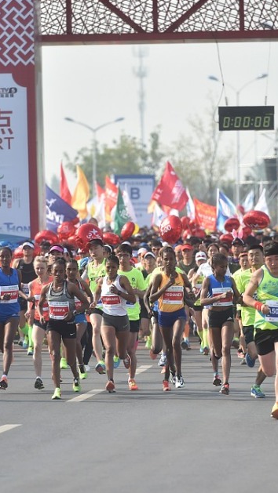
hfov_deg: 3.8
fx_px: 4139
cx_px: 171
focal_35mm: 316
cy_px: 246
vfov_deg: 6.8
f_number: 4
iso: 400
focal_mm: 200
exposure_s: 1/2500
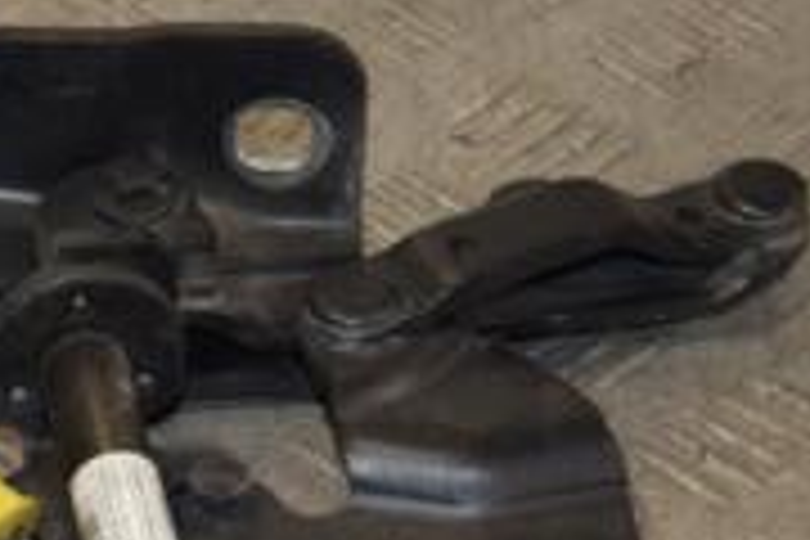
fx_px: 4500
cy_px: 243
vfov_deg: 6.9
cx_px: -140
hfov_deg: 10.1
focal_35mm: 200
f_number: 5.6
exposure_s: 1/200
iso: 800
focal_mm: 40
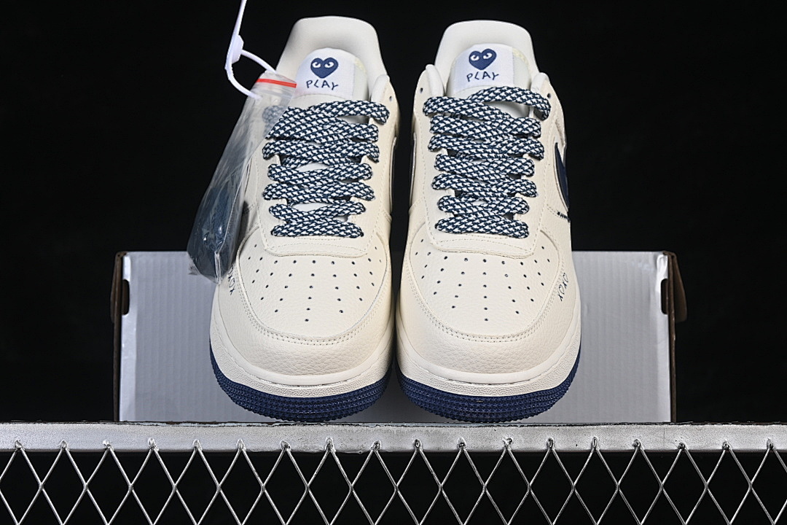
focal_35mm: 75
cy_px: 262
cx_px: 394
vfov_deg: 18.2
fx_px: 1639
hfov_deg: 27.0
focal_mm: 50
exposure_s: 1/80
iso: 160
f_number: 8
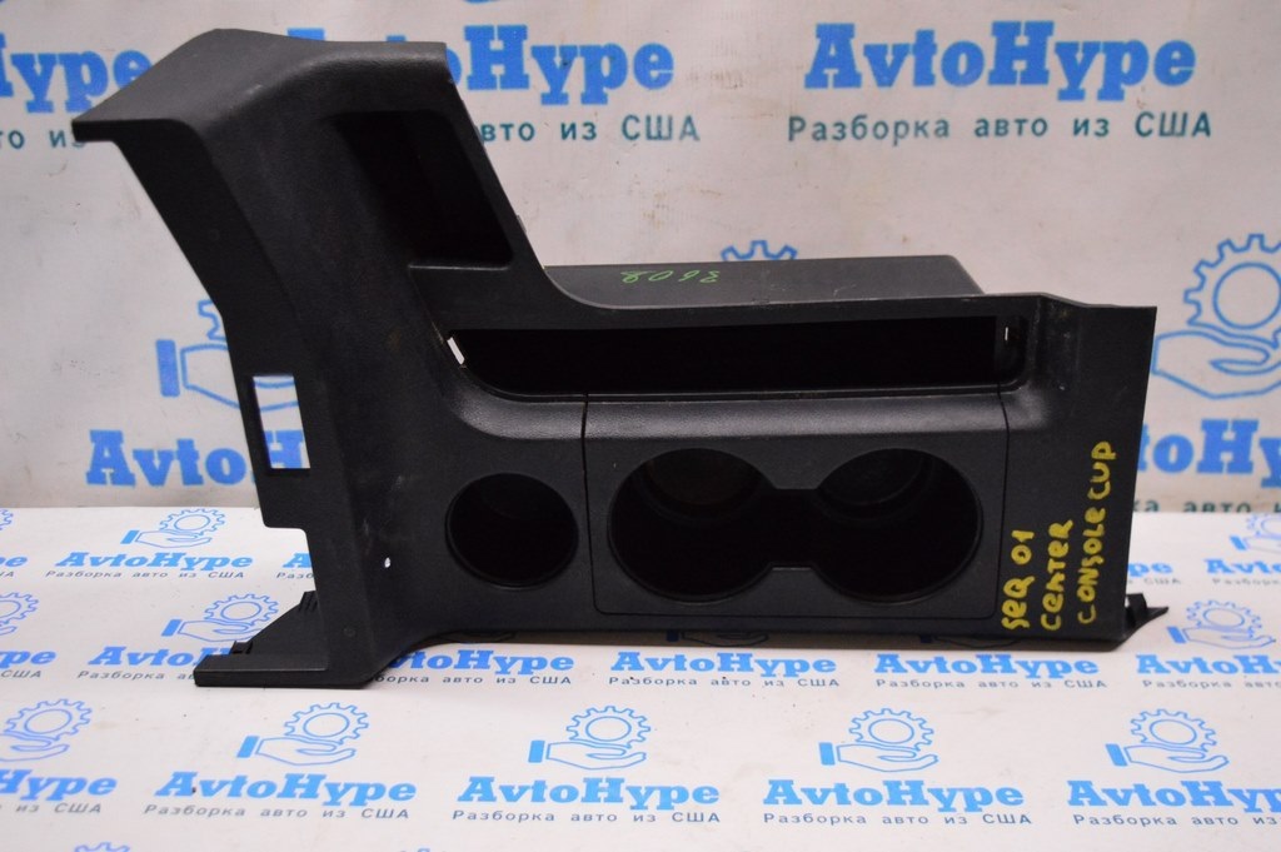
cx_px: 640
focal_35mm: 42
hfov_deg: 46.4
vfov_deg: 31.8
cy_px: 426
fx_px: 1493
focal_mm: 28
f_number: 4.2
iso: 3200
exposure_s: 1/320
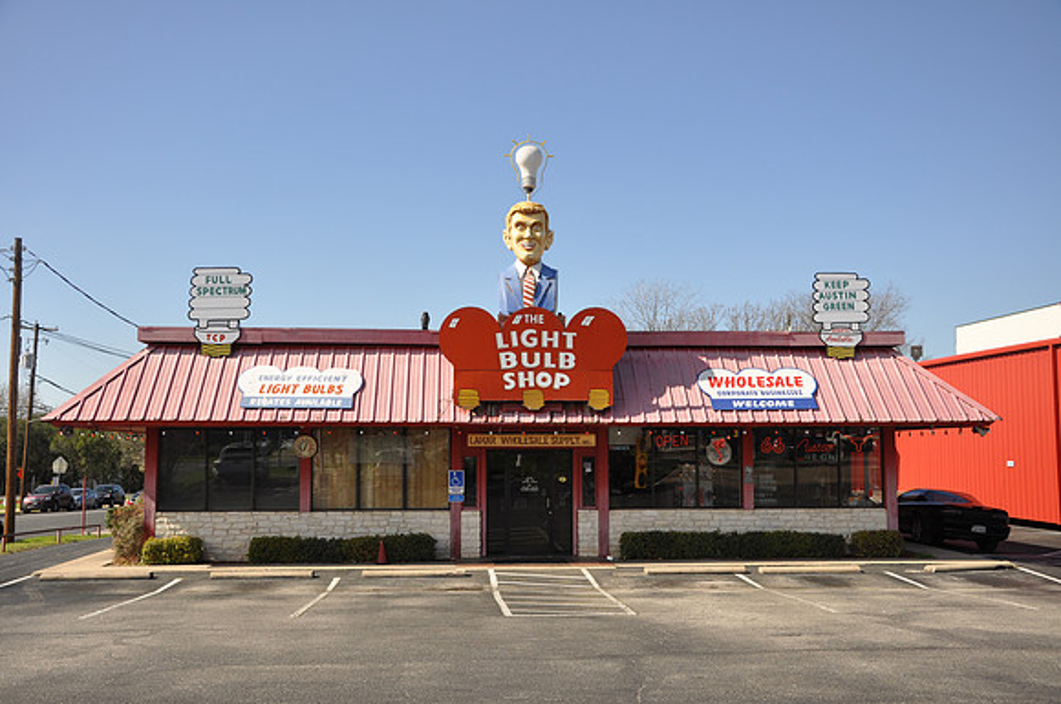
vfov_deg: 35.4
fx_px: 1104
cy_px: 352
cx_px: 530
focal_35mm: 38
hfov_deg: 51.3
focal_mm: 25
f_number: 7.1
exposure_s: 1/200
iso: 200
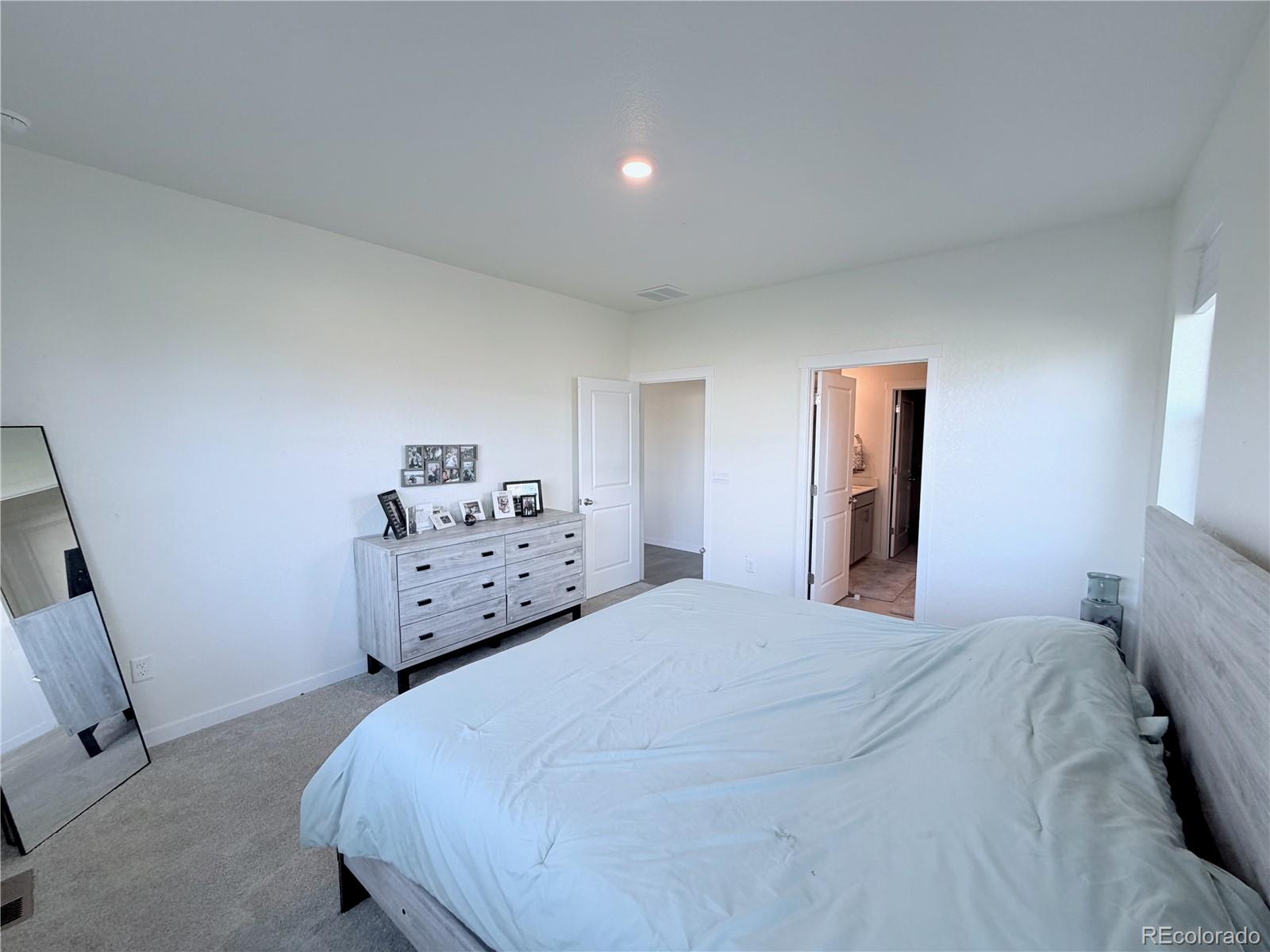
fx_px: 514
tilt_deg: -3.9
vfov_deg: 85.7
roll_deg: -0.5
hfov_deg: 102.1
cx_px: 635
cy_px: 476
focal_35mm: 14
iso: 200
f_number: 2.2
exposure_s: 1/120
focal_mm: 2.22
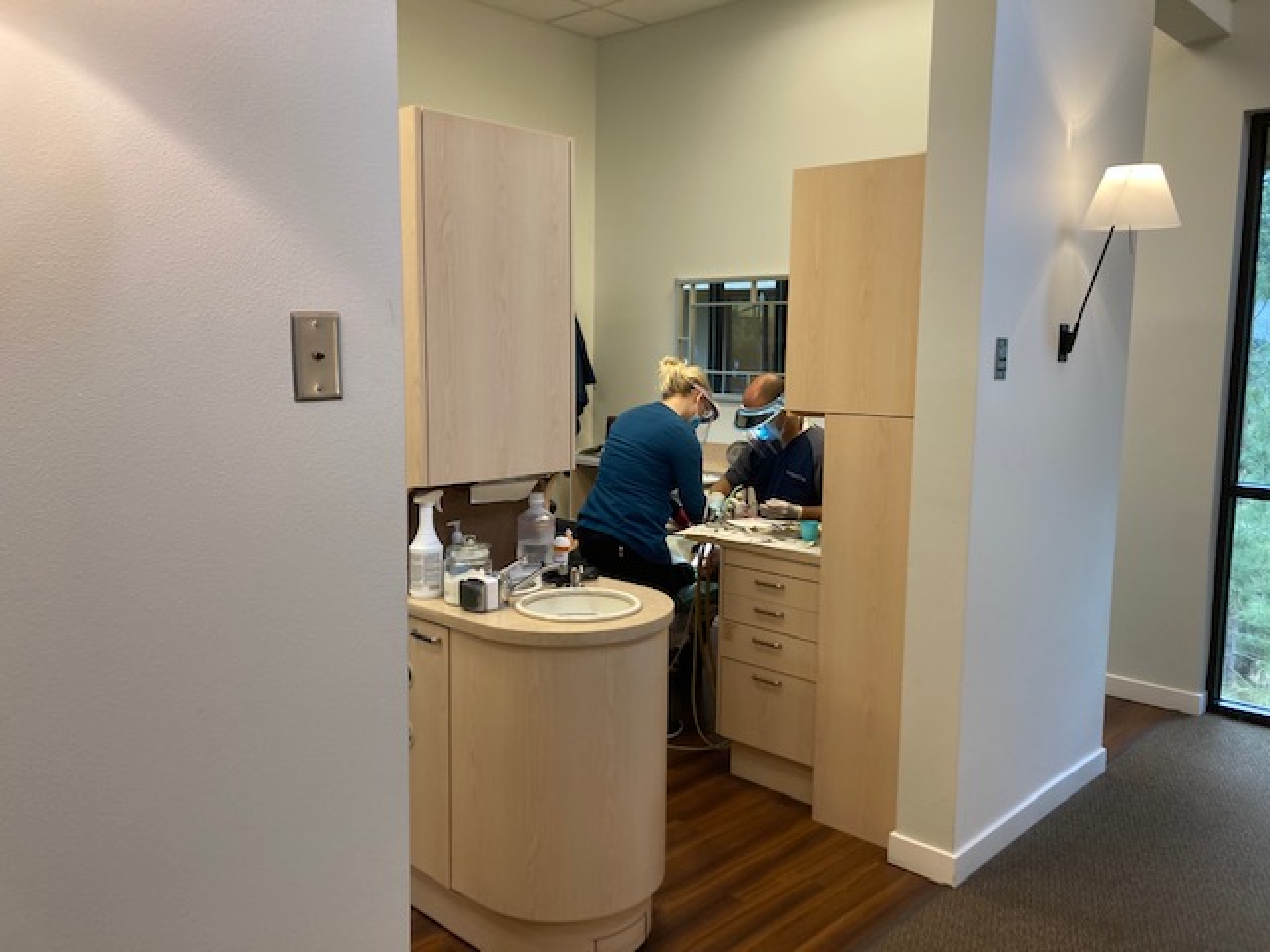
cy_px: 476
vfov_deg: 49.7
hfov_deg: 63.4
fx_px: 1027
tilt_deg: -5.4
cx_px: 635
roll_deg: -2.4
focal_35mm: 28
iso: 125
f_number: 1.8
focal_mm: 3.99
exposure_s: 1/60
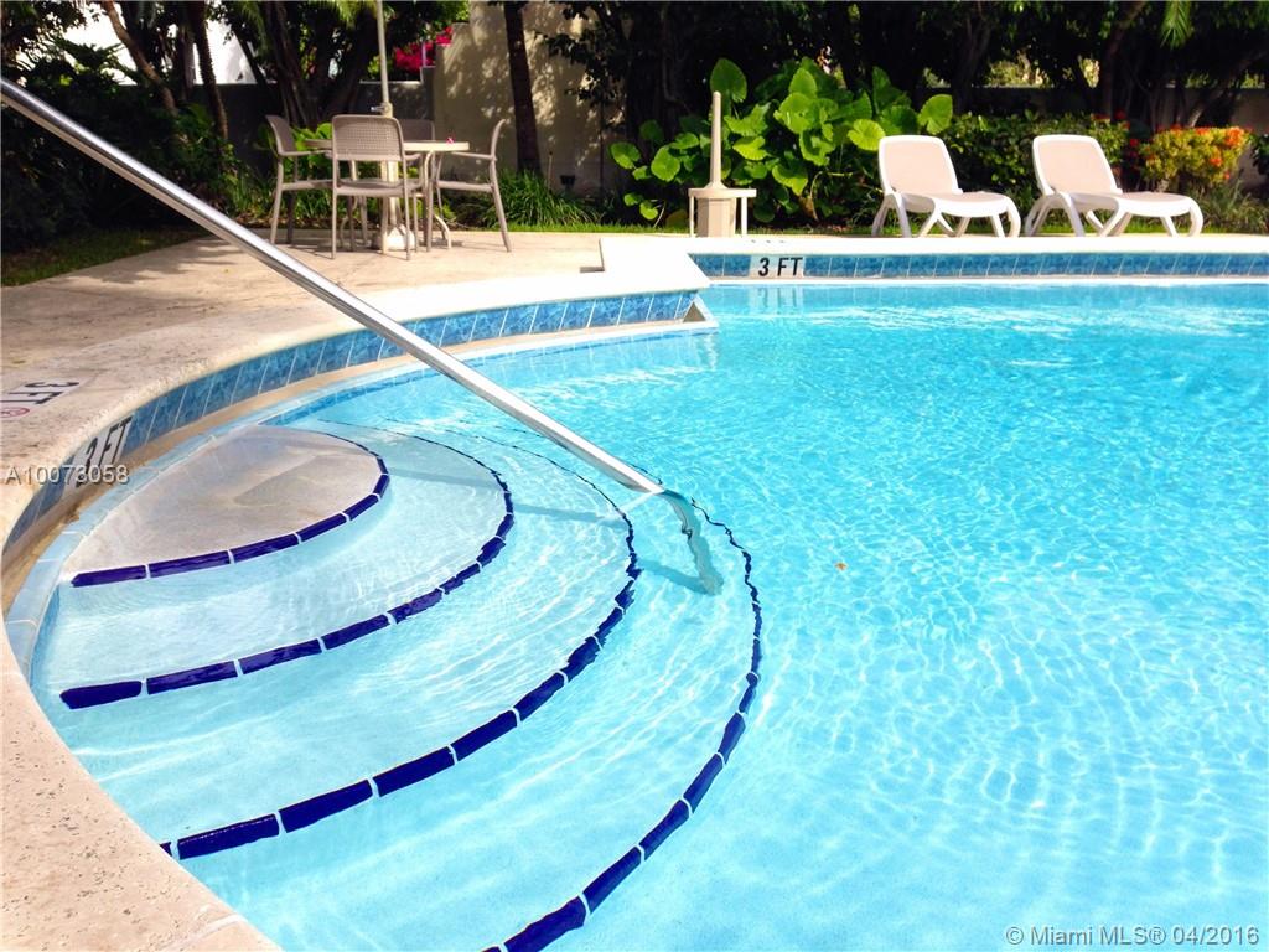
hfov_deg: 55.4
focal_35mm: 33
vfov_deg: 42.9
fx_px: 1210
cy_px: 476
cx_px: 634
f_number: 2.4
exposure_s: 1/1043
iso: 50
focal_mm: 4.12
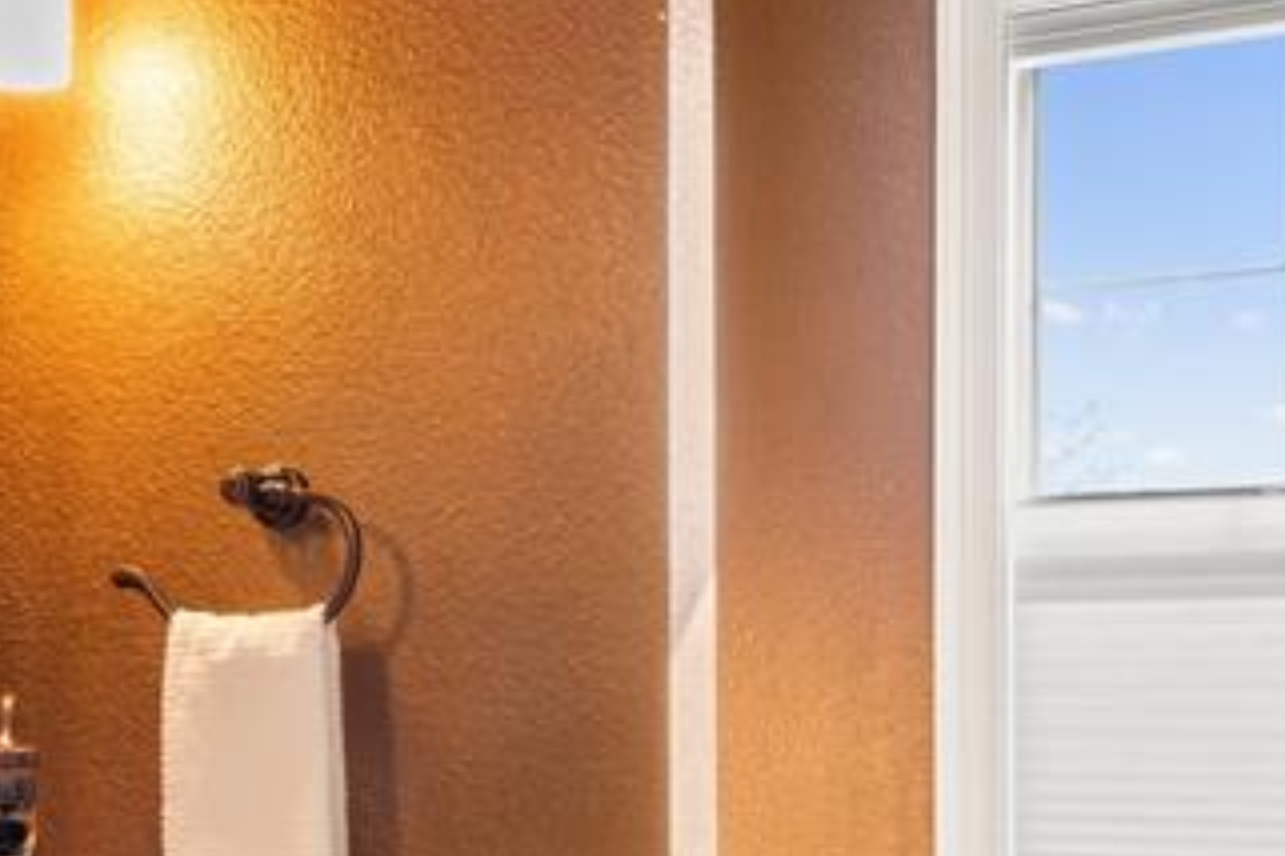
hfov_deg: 38.5
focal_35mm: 51
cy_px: 836
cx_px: 440
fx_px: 1820
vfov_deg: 25.3
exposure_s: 1/4
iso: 250
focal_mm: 16
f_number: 9
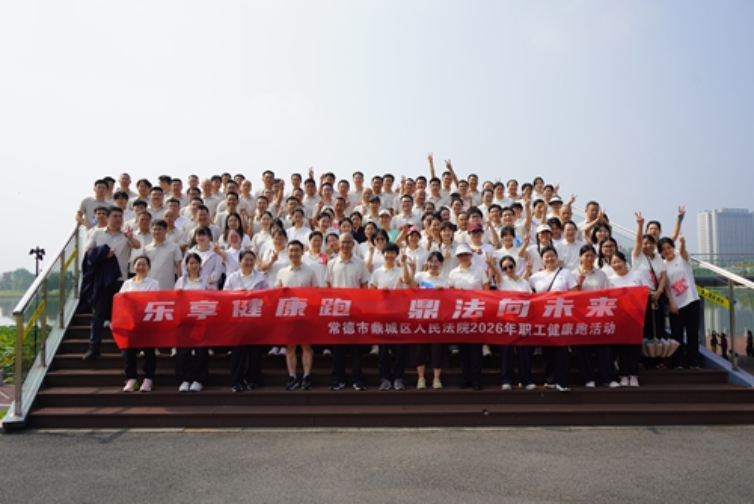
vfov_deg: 46.5
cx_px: 377
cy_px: 252
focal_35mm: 28
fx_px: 587
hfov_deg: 65.4
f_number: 5
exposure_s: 1/640
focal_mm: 28
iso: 100
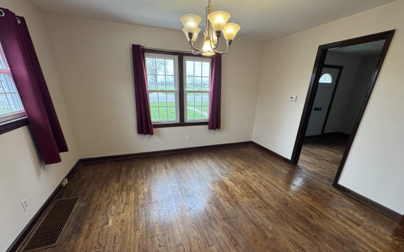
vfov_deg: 74.2
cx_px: 200
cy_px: 147
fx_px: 165
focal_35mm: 15
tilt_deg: -20.8
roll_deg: -1.9
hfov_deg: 101.5
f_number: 2.2
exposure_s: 1/120
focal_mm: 2.22
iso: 160
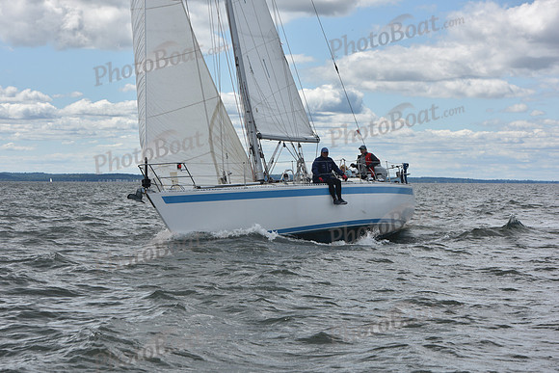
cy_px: 186
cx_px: 280
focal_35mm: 105
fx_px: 1631
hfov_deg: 19.5
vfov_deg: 13.0
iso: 250
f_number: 10
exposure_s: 1/800
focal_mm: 105
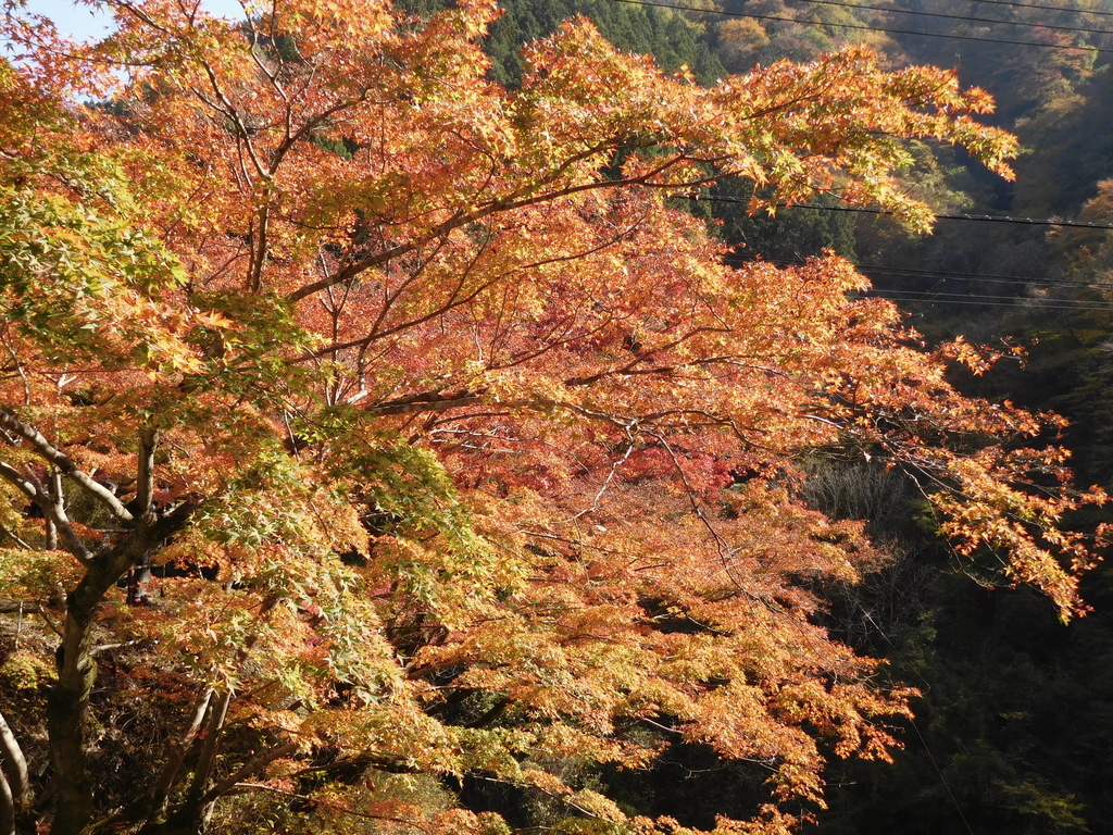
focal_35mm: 35
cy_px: 418
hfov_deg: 52.6
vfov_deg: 40.7
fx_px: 1125
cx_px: 556
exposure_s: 1/400
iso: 125
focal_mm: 6.2
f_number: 3.8
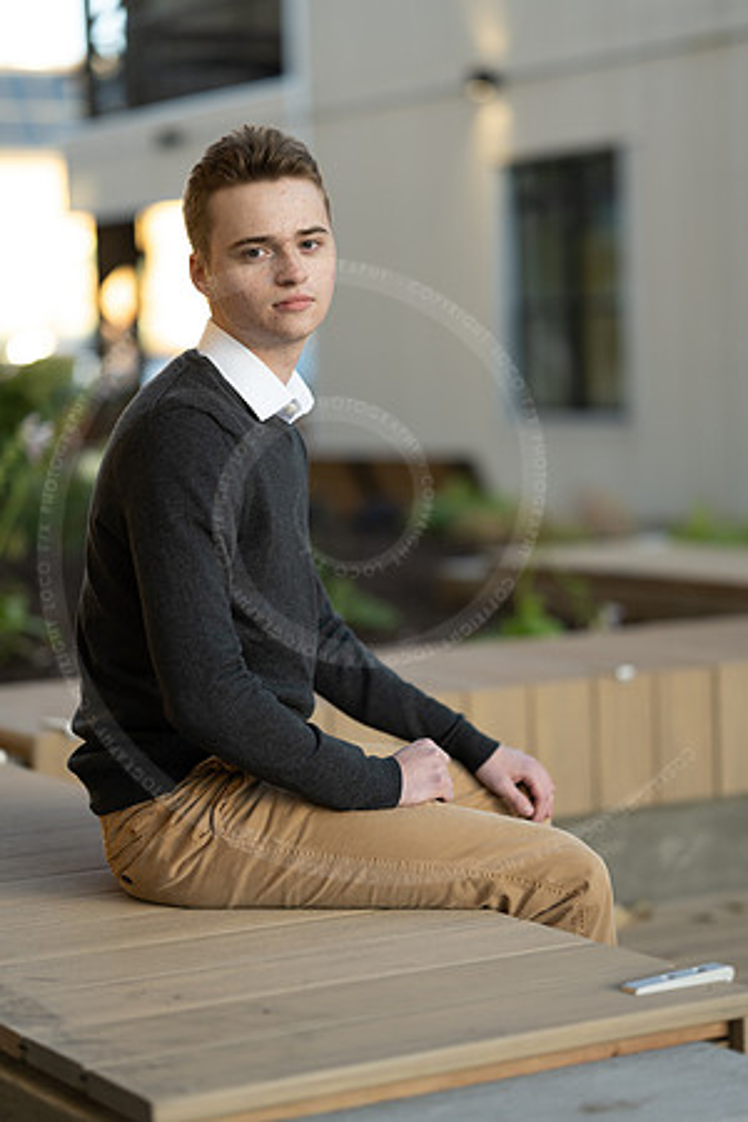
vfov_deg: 23.9
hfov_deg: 16.1
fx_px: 2649
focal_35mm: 85
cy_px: 561
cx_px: 374
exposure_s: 1/320
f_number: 1.8
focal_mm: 85
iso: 200
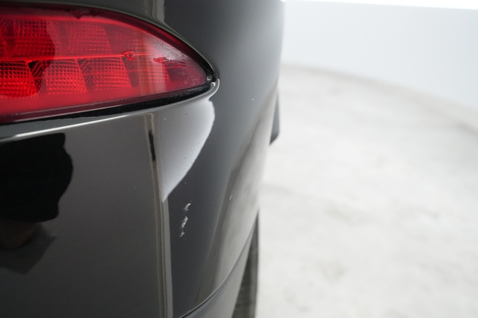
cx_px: 239
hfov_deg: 65.5
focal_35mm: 28
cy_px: 159
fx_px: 372
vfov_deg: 46.4
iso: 8000
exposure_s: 1/100
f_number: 5.6
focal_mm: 28
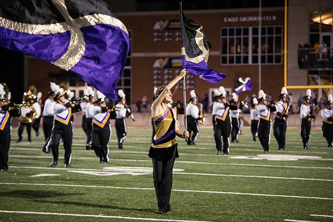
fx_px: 1203
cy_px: 111
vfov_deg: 10.6
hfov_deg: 15.8
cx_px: 166
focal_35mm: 130
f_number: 3.2
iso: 5000
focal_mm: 130
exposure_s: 1/640
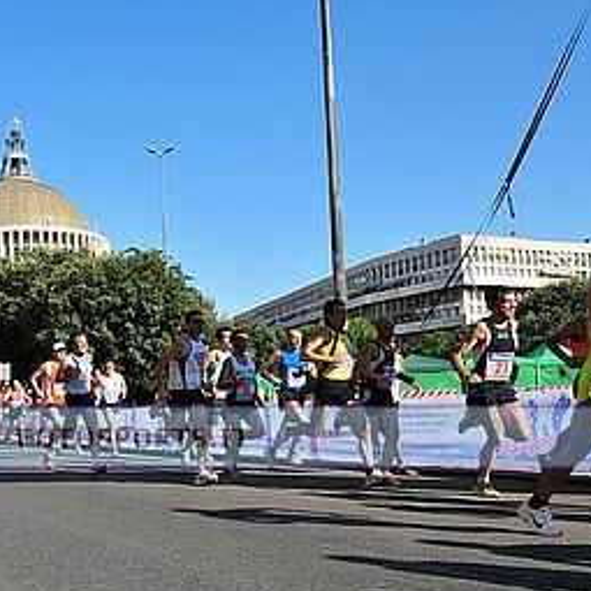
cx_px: 42
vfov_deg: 41.5
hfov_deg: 38.5
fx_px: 773
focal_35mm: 40
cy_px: 379
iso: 400
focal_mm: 20
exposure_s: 1/400
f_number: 13
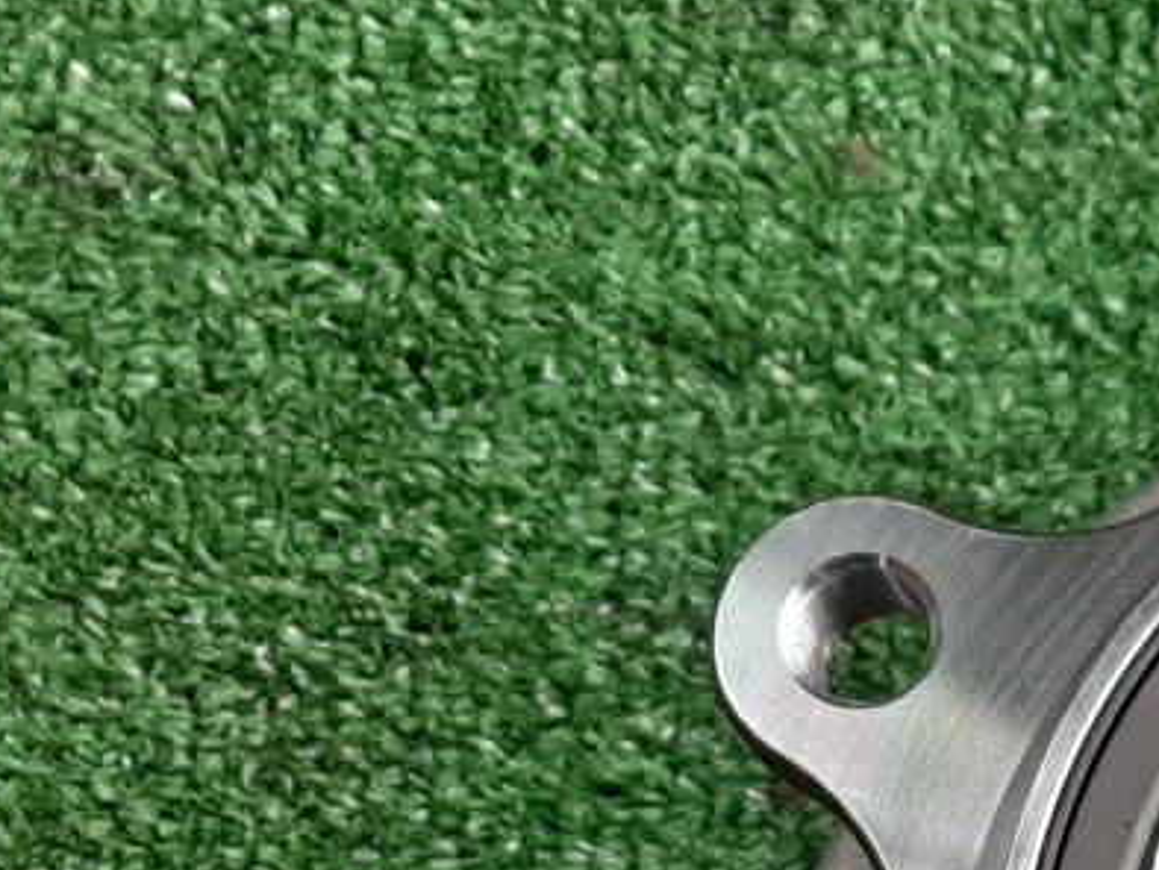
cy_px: 1270
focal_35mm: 95
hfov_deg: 19.1
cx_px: 1515
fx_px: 3183
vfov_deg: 14.6
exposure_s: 1/50
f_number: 1.7
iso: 61
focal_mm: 3.93
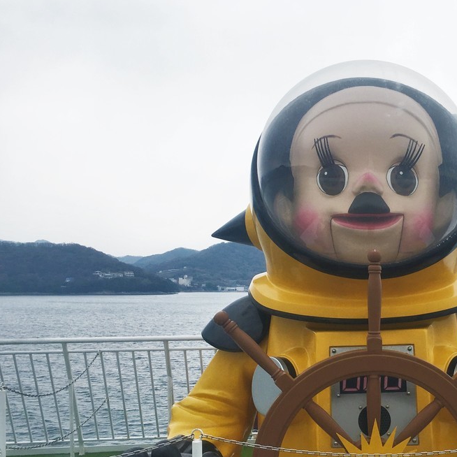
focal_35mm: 47
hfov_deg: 34.9
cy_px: 286
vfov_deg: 35.9
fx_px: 702
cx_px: 368
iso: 25
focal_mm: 4.15
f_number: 2.2
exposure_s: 1/746
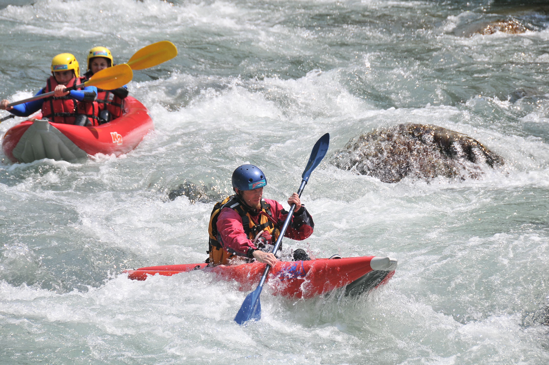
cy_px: 182
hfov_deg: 8.1
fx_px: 3884
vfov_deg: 5.4
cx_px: 274
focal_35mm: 255
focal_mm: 170
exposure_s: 1/500
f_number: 8
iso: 200
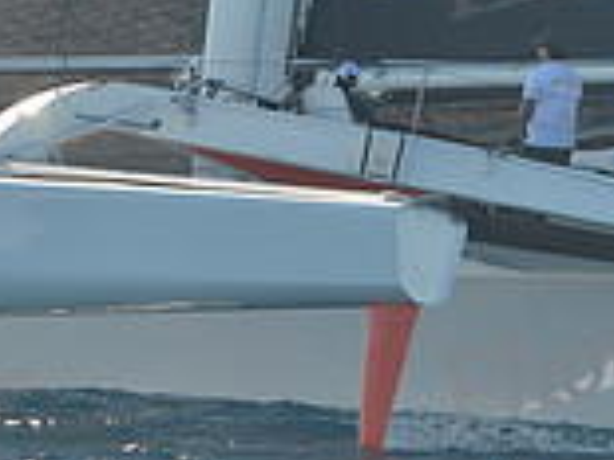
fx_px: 6505
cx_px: 242
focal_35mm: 367
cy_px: 176
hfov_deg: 5.4
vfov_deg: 4.0
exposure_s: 1/640
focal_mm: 102
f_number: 5
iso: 200
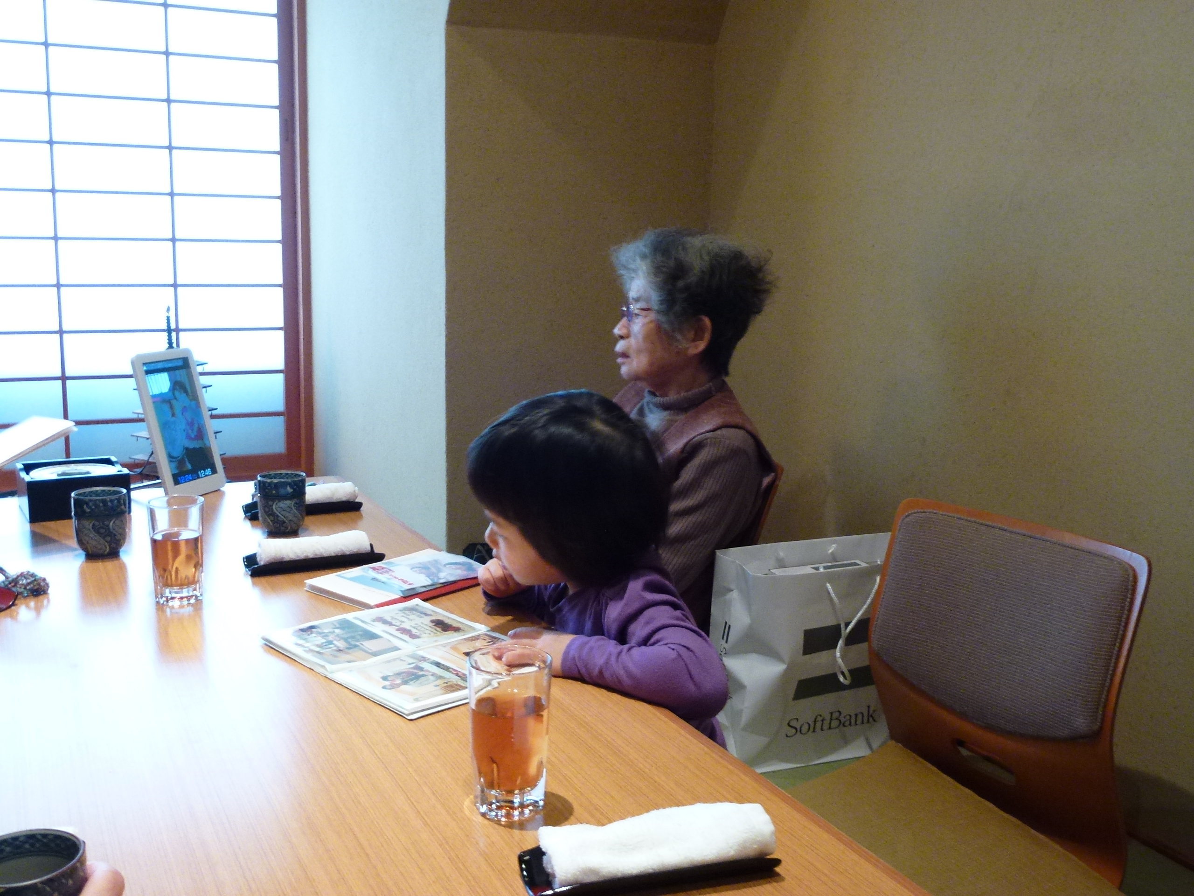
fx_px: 1138
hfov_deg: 55.4
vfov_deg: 42.9
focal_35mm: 33
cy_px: 448
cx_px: 597
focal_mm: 5.9
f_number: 3.6
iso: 200
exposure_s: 1/10
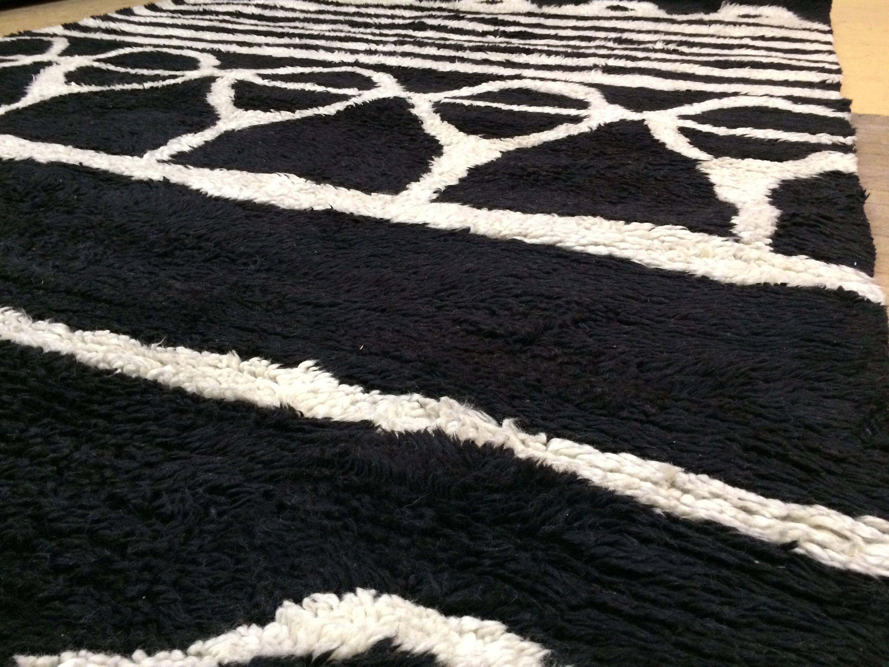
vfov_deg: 48.2
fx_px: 745
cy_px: 334
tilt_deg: -31.2
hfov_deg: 61.7
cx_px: 444
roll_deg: +1.0
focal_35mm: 29
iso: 320
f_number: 2.2
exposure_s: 1/33
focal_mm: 4.15
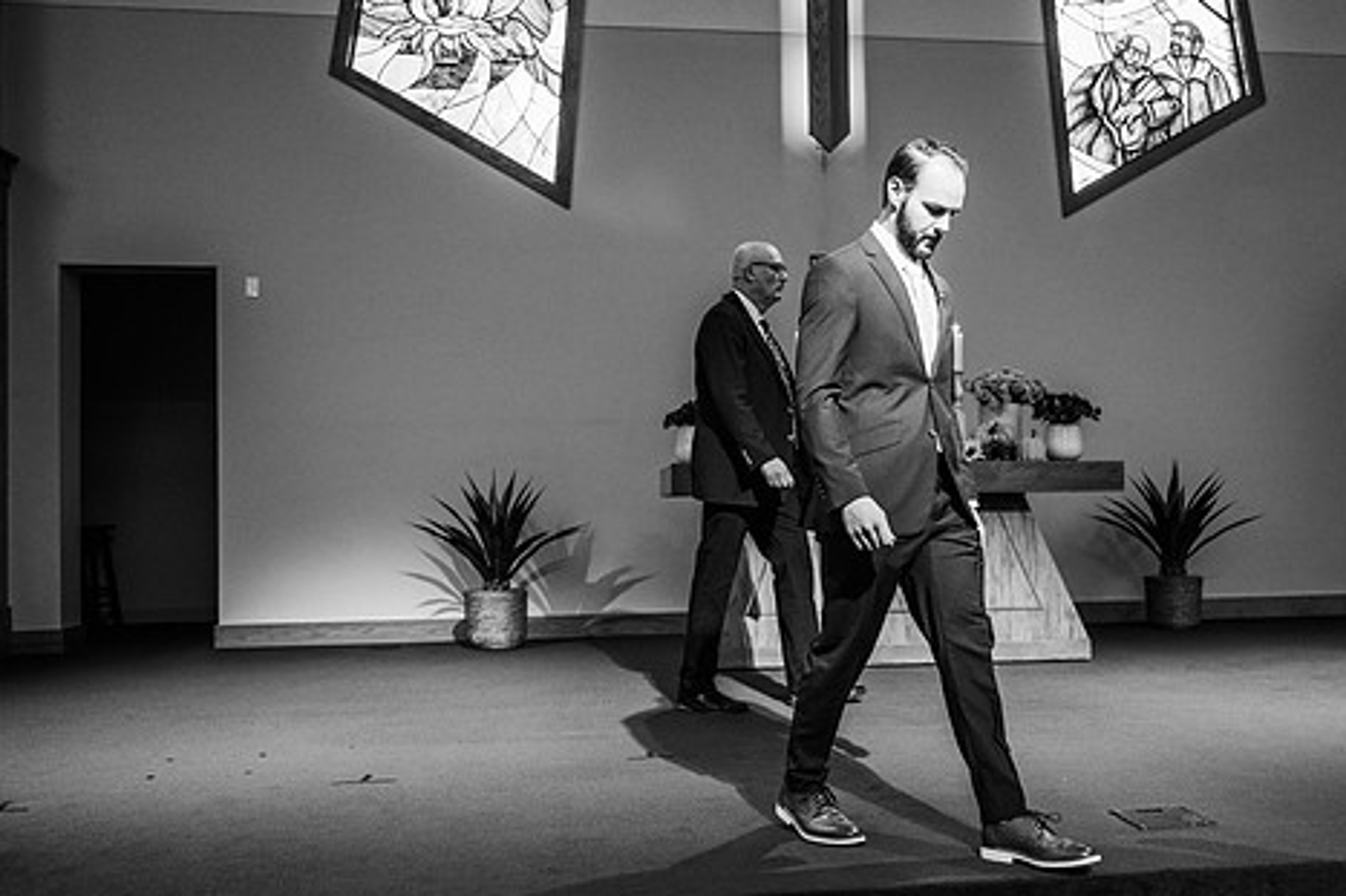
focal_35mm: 36
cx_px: 764
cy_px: 455
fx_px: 1345
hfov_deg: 53.0
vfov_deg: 36.8
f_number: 2.8
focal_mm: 29
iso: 2000
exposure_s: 1/250
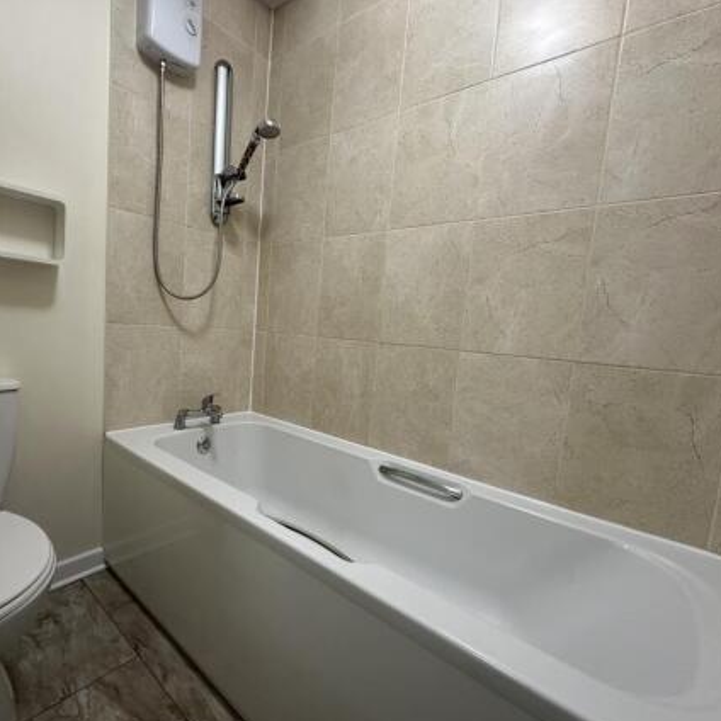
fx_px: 401
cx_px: 302
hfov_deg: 83.3
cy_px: 368
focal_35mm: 17
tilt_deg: -6.5
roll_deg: -4.1
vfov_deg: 84.0
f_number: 2.2
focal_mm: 2.22
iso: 160
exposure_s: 1/50
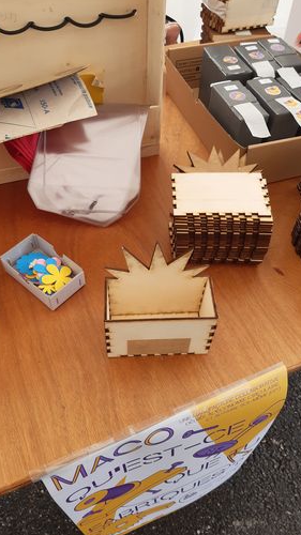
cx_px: 142
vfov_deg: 66.1
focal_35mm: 29
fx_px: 412
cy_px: 269
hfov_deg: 40.1
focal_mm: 3.92
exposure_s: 1/228
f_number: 1.7
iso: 40
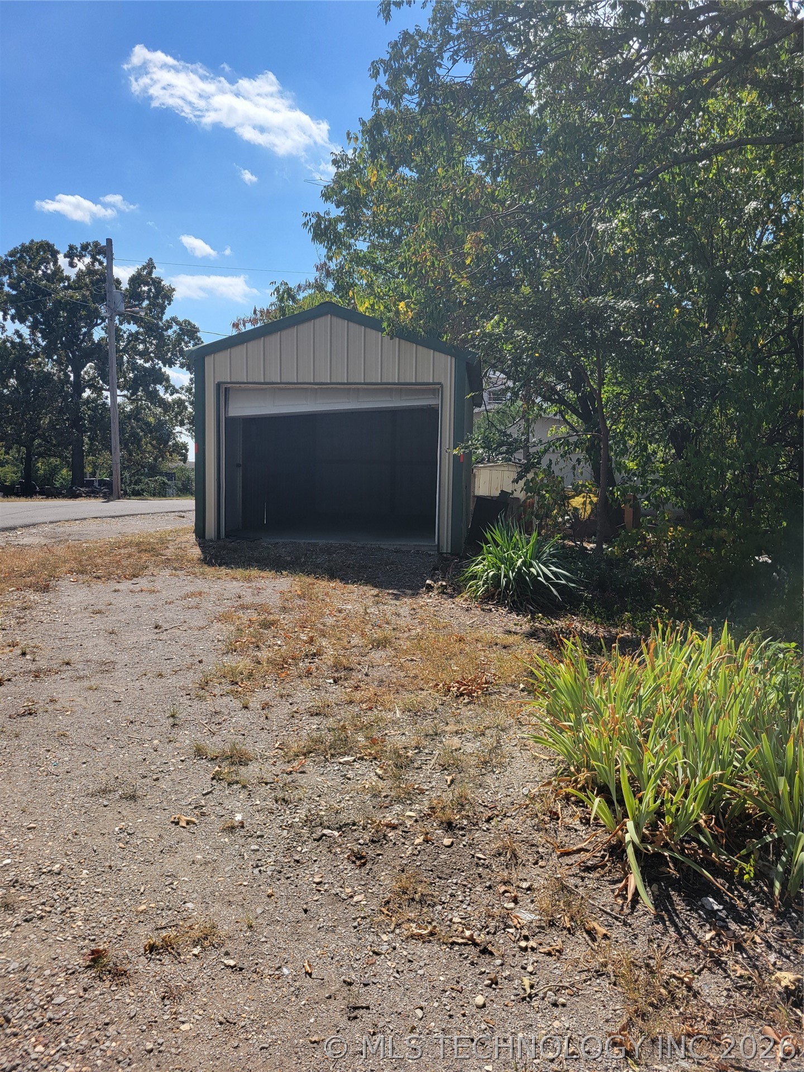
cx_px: 402
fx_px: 805
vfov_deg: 67.3
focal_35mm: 26
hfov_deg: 53.1
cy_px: 536
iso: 40
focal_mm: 5.4
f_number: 1.8
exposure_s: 1/2745
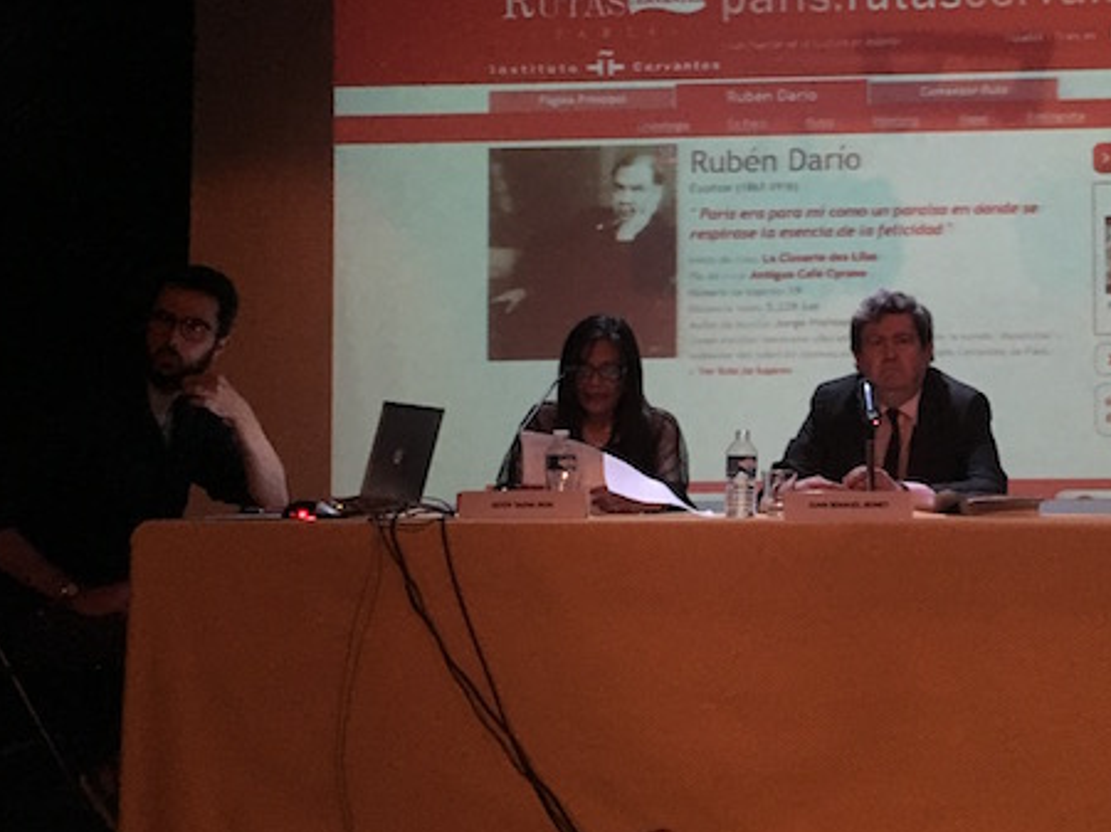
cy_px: 353
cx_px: 847
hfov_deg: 38.5
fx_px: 1540
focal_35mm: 48
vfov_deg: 30.2
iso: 250
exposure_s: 1/17
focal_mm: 4.15
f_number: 2.2
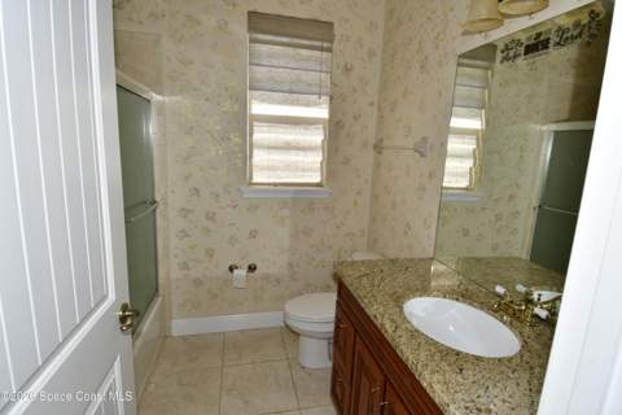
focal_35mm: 18
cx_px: 311
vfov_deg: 67.4
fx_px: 311
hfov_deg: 90.0
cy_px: 208
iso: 400
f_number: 7.1
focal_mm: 12
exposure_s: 1/200
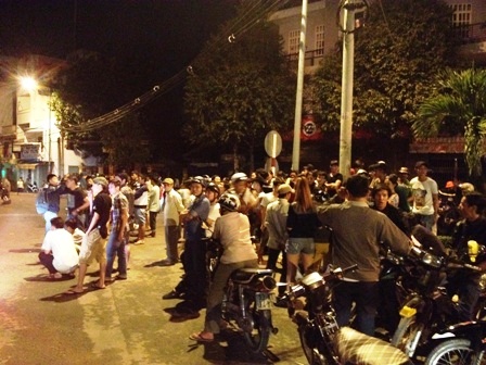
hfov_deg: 52.6
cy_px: 182
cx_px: 243
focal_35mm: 35
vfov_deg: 40.7
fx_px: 491
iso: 800
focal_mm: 4.28
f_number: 2.4
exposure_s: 1/15
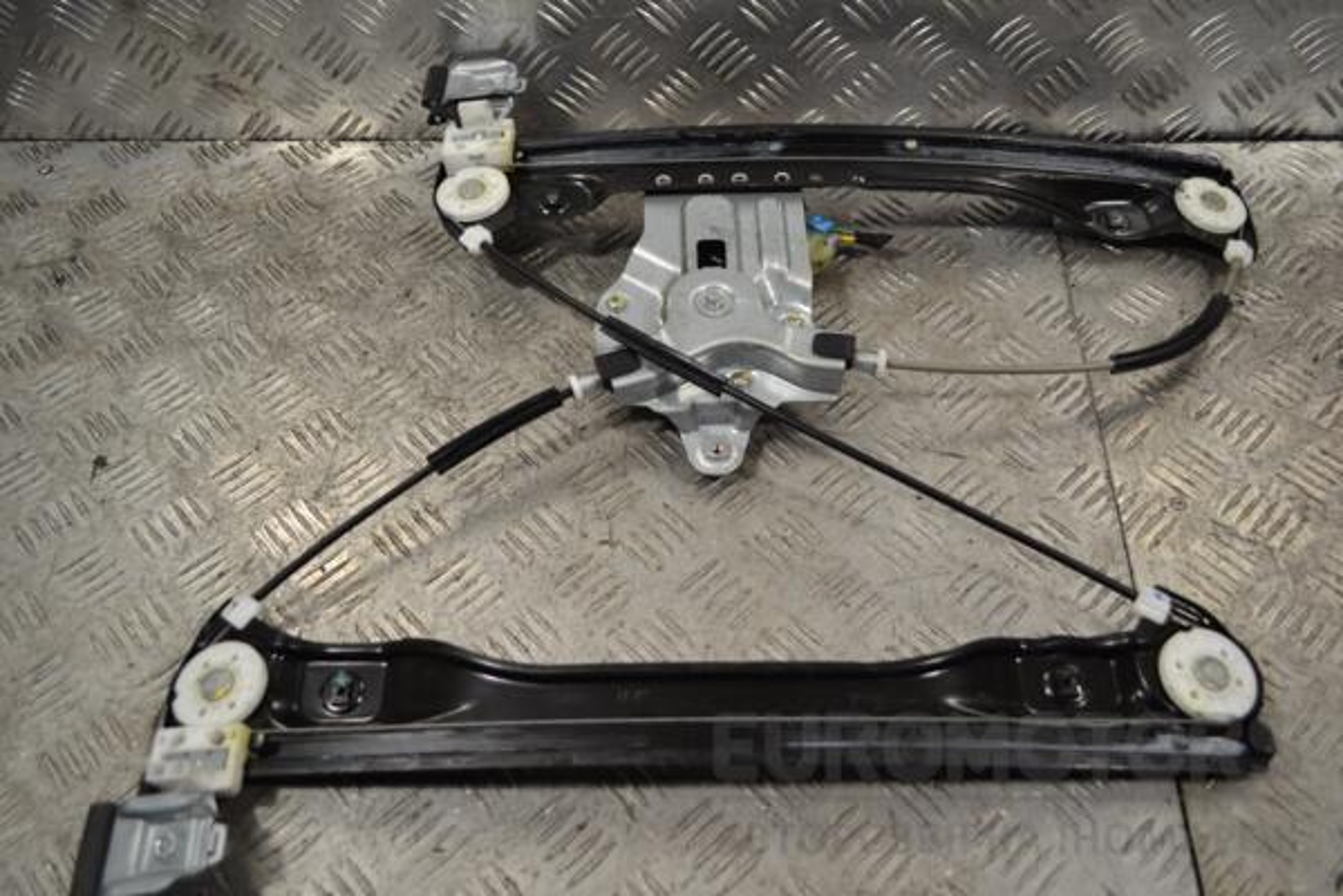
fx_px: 1119
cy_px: 448
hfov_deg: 61.9
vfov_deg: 43.6
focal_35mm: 30
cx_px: 672
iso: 100
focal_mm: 20
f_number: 4
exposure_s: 1/60
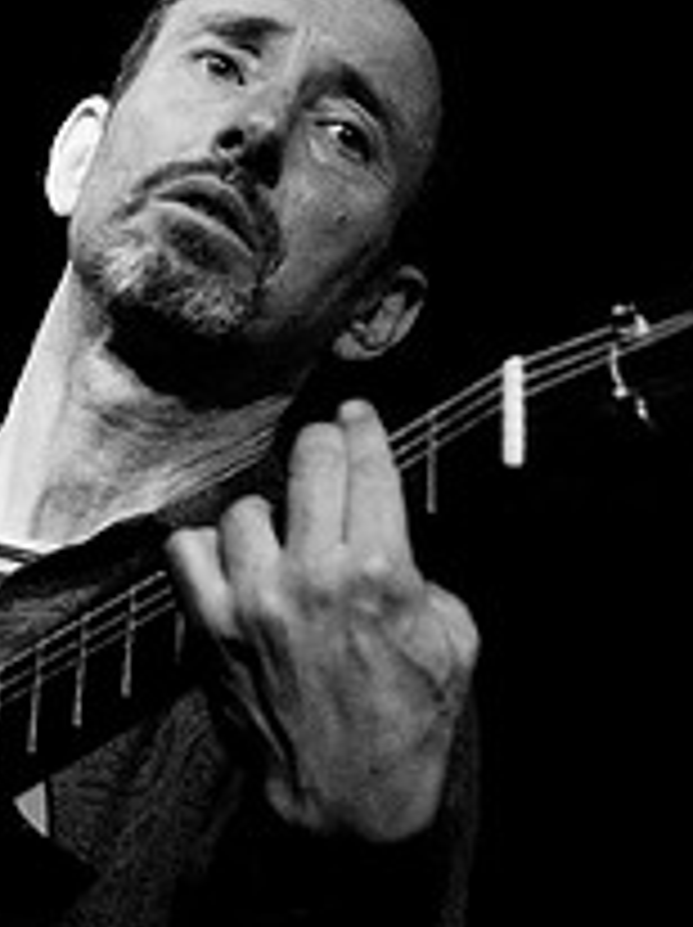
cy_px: 484
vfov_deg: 13.9
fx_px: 3808
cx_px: -207
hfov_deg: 10.2
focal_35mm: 142
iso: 800
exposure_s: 1/100
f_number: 2.8
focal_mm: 35
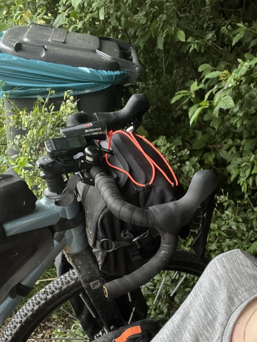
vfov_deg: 38.4
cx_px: 203
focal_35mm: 49
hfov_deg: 29.1
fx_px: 485
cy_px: 234
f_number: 2.2
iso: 25
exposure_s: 1/121
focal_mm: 2.71
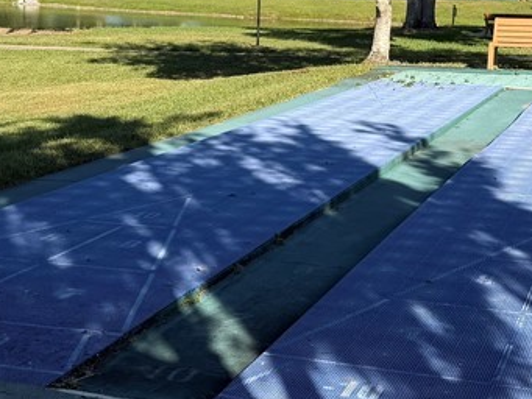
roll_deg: -1.6
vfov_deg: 20.3
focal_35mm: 72
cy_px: 103
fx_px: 1107
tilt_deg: -6.3
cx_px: 331
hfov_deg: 26.9
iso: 80
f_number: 1.78
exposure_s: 1/3021
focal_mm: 6.76
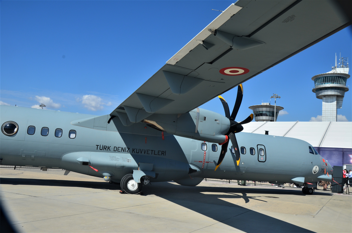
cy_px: 116
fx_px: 322
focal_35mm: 33
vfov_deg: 39.8
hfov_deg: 57.3
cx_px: 176
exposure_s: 1/320
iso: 200
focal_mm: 22
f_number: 10
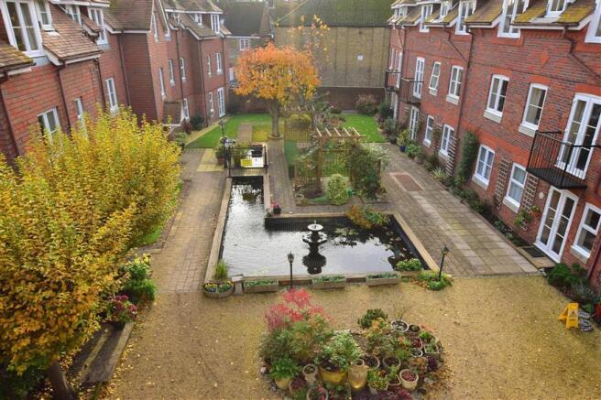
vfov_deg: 53.1
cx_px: 300
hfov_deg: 73.8
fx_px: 401
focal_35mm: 24
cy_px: 200
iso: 400
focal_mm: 16
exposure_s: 1/200
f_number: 13
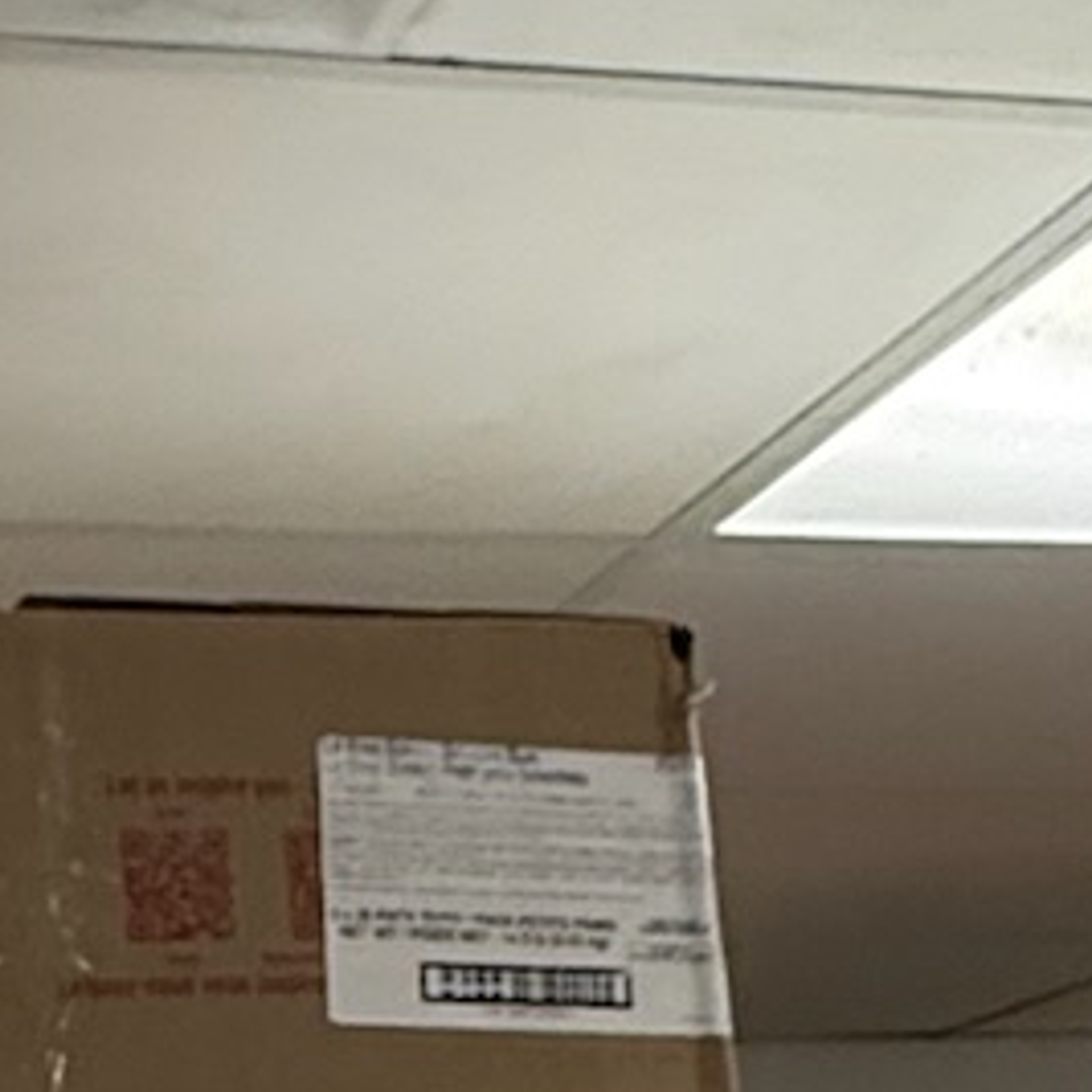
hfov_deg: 17.9
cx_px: 33
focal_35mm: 95
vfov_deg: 18.1
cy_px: 932
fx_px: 3391
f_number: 2.2
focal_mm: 2.22
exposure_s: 1/120
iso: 250
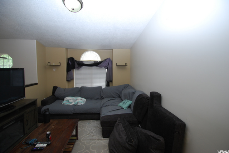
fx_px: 96
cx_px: 114
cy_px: 76
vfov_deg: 77.4
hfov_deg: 100.3
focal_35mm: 15
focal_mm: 10
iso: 200
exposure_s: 1/60
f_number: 4
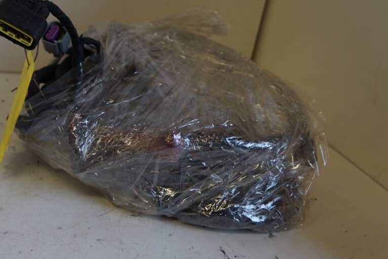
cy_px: 109
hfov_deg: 47.7
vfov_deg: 33.3
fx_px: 431
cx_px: 130
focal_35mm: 40
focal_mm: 20
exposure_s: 1/60
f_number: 4
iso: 320
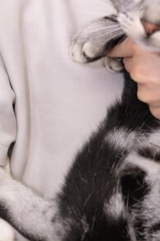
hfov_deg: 8.8
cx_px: 194
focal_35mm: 154
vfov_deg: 13.0
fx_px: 1028
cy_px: -54
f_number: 4
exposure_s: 1/320
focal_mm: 44
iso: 640
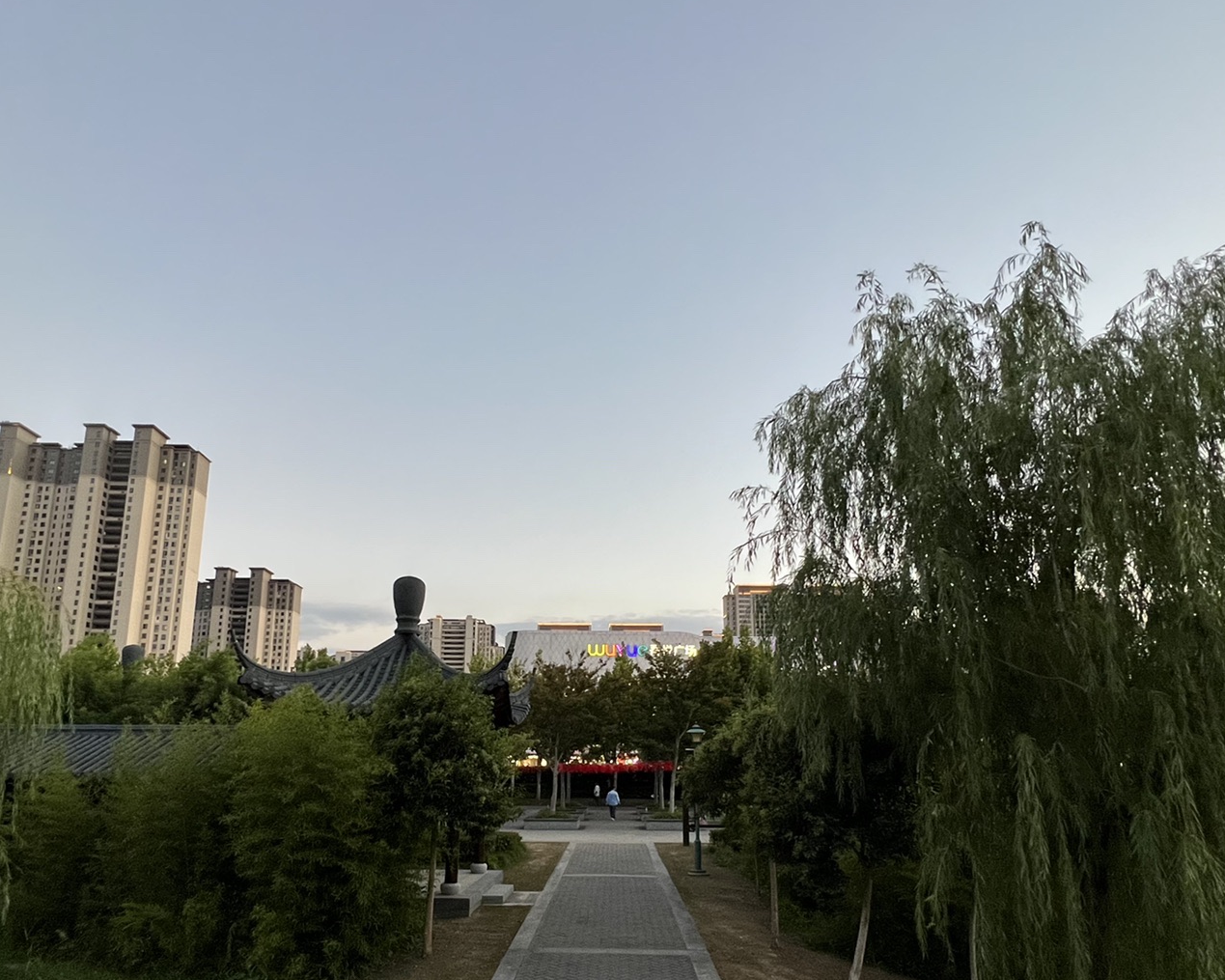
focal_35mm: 20
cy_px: 625
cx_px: 594
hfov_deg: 80.4
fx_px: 725
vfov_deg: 66.8
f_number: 1.8
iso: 250
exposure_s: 1/111
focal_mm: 1.57
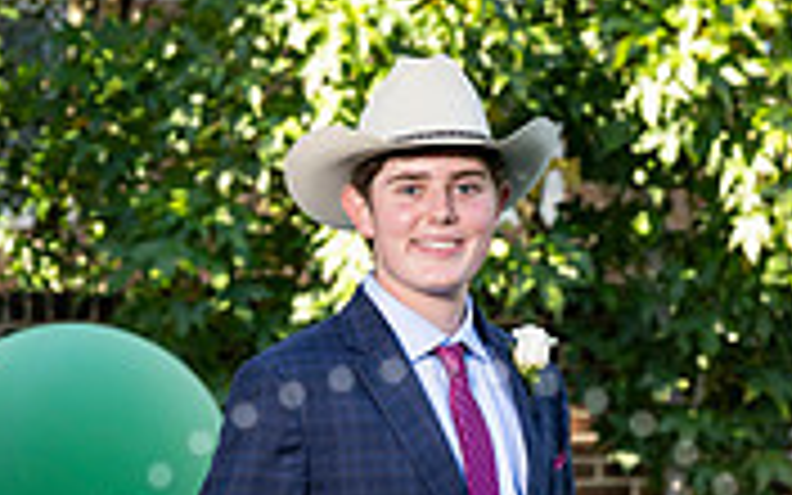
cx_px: 436
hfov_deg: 9.7
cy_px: 774
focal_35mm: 216
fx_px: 4662
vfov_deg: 6.0
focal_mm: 83
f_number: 5
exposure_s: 1/200
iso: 400
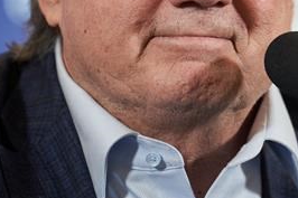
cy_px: -26
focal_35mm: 366
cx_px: 278
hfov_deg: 5.6
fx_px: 3028
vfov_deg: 3.7
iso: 4000
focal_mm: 150
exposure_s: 1/2000
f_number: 2.8
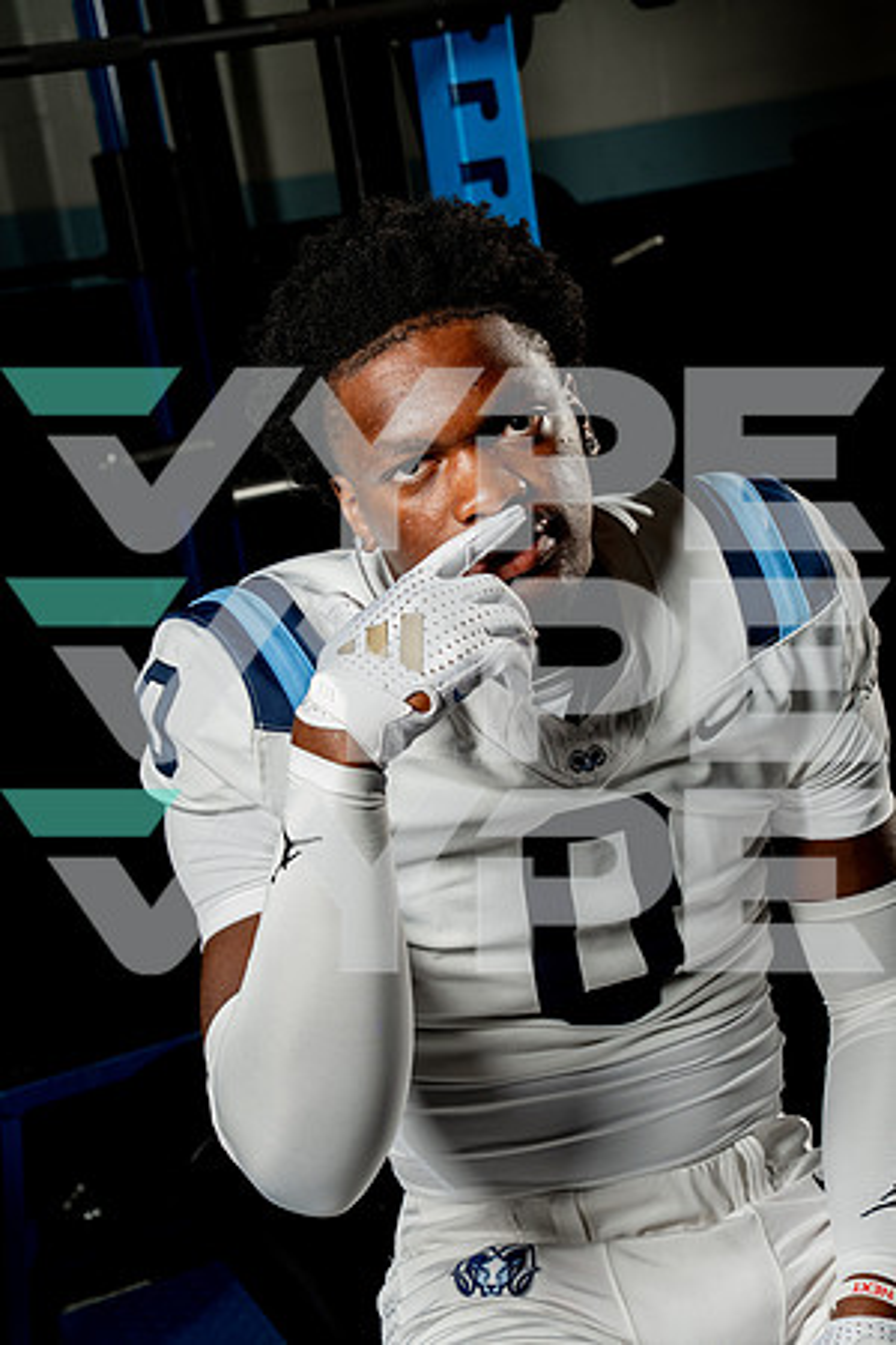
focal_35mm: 70
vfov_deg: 28.8
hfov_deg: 19.5
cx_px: 448
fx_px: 2613
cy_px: 672
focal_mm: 70
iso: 640
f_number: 7.1
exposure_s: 1/200
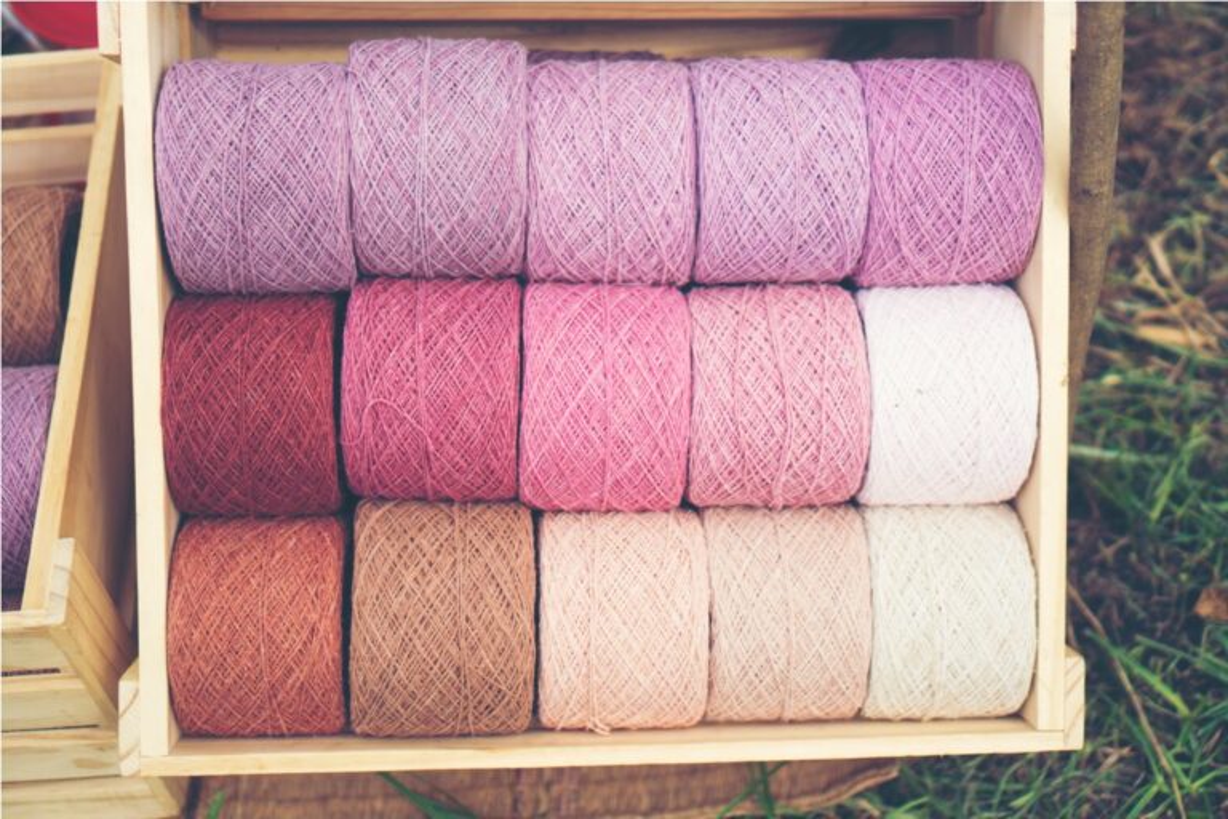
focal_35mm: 52
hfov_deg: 37.9
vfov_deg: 25.8
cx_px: 614
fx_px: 1791
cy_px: 410
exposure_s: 1/4000
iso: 100
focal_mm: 35
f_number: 1.8
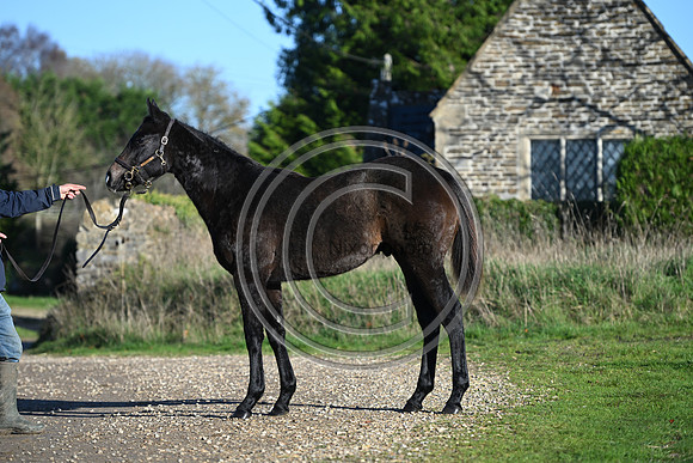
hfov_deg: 15.2
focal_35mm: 135
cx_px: 346
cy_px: 232
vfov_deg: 10.2
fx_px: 2599
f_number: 3.5
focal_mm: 135
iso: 140
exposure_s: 1/1250
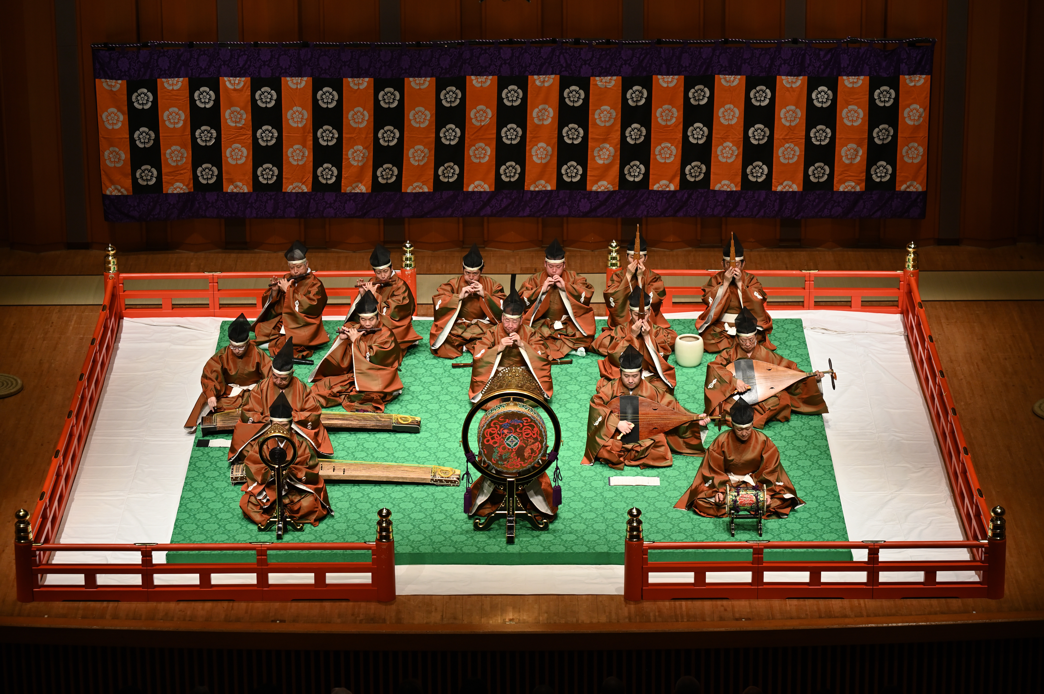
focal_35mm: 120
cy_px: 347
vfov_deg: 11.4
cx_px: 522
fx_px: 3478
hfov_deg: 17.1
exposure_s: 1/80
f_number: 4
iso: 640
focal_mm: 120
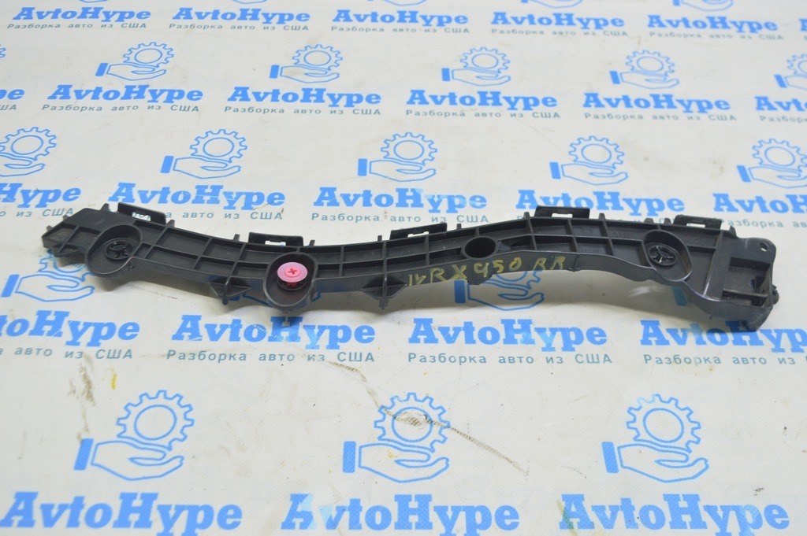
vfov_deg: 35.4
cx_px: 404
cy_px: 268
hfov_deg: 51.3
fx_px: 840
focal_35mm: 38
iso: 400
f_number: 5.6
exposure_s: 1/20
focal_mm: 25
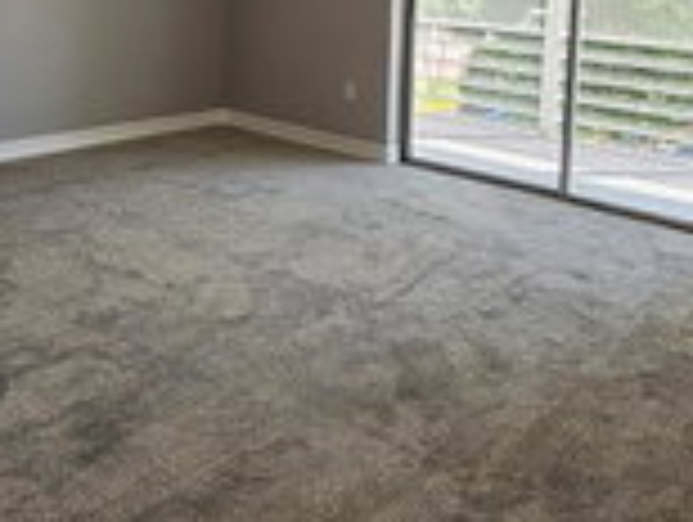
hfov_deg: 50.7
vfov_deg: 37.3
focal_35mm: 36
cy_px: 58
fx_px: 722
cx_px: 439
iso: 64
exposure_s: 1/120
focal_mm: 2.2
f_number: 2.2
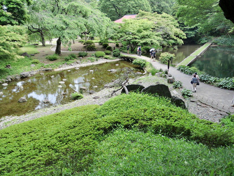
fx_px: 189
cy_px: 88
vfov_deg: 49.7
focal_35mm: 28
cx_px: 117
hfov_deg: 63.4
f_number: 3
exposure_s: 1/100
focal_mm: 5
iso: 100
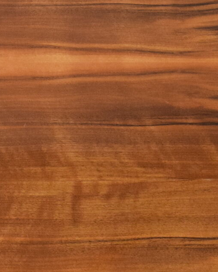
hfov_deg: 12.0
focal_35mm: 119
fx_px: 960
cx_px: -160
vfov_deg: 16.1
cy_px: 94
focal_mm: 18
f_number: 5.6
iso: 1600
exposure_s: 1/125
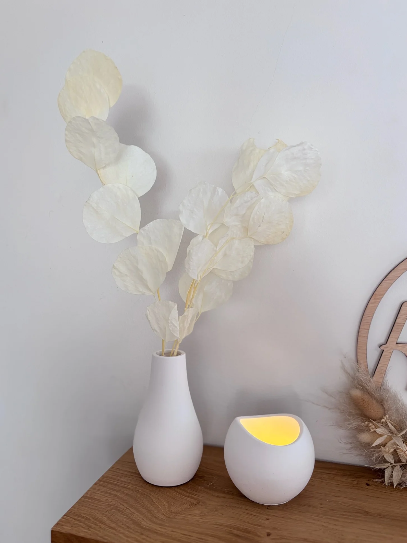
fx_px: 423
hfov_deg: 51.3
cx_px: 202
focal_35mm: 27
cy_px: 281
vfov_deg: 65.3
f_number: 1.6
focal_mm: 5.96
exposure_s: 1/121
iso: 125
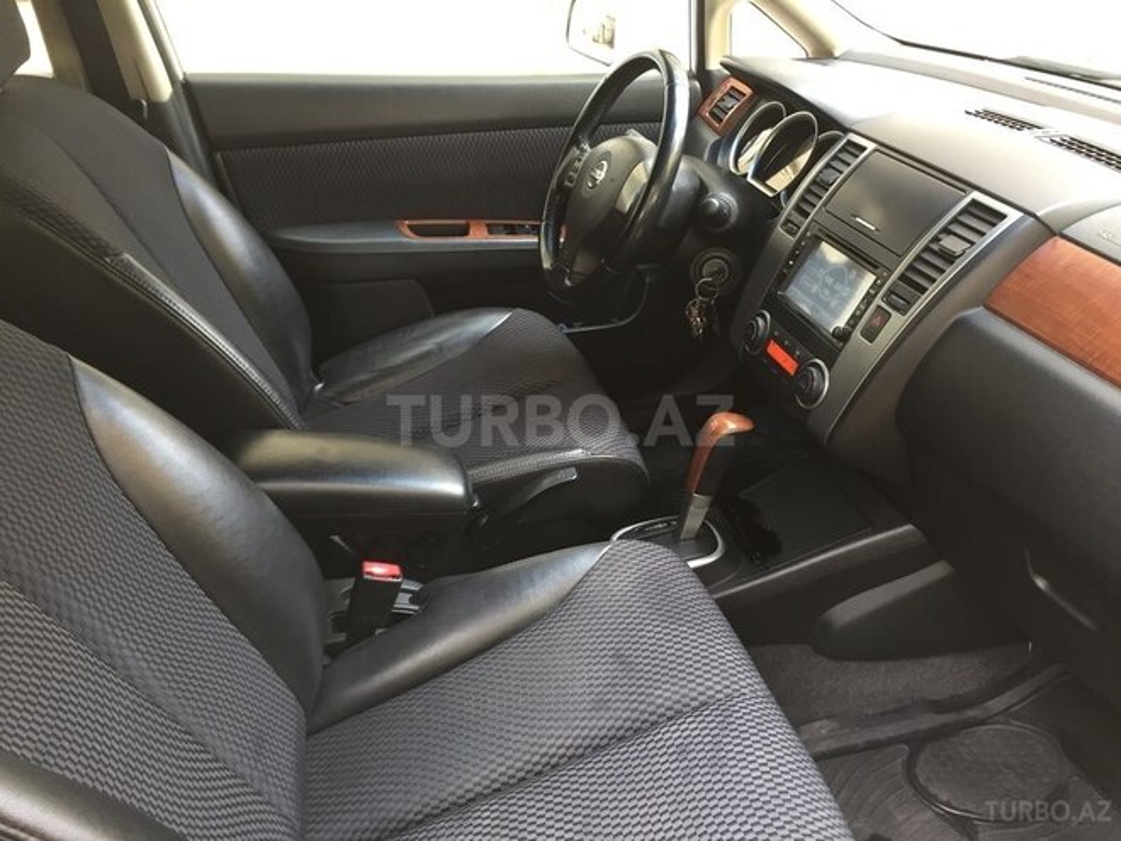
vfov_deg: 48.2
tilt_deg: -29.8
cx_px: 560
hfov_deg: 61.7
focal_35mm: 29
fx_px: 939
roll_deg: +0.4
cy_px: 420
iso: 100
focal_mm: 4.15
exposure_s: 1/33
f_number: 2.2
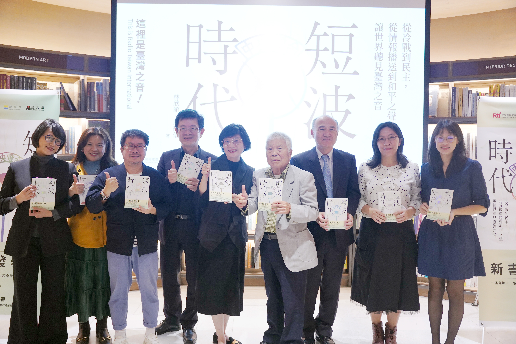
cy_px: 172
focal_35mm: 30
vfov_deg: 43.1
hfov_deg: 61.3
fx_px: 436
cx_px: 258
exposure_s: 1/160
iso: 2000
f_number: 2.8
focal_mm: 30.4
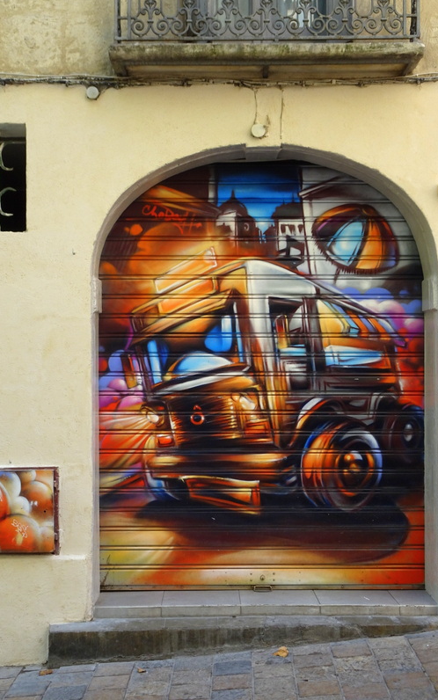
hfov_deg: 26.4
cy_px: 349
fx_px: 935
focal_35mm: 49
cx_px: 215
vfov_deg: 41.0
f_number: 4.5
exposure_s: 1/80
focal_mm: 7.87
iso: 80
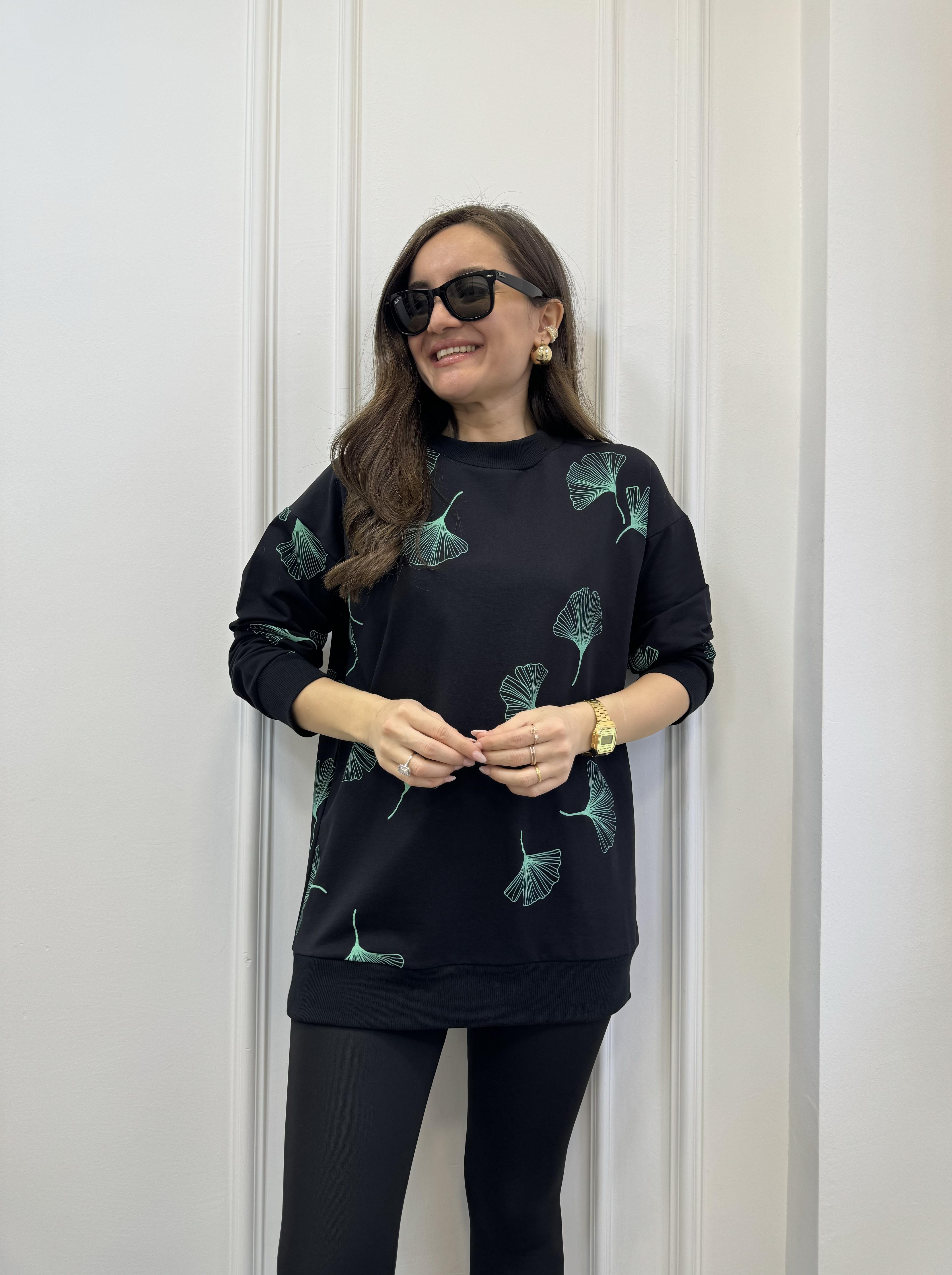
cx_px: 476
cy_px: 638
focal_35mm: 24
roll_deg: -0.6
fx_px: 882
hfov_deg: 56.7
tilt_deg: +1.0
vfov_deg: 71.7
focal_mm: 6.86
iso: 64
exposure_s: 1/181
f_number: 1.78
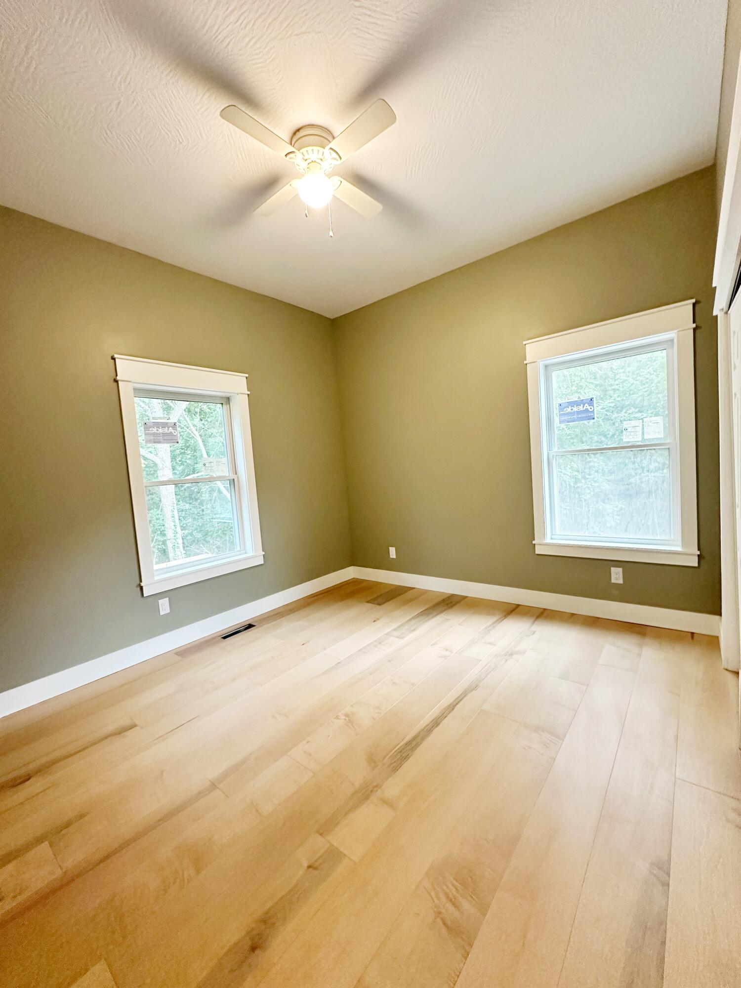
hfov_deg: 85.7
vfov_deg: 102.1
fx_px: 400
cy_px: 494
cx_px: 370
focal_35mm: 14
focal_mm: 2.22
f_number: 2.2
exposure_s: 1/60
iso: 800
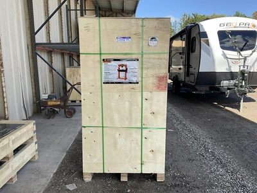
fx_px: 215
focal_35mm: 29
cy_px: 96
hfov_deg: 61.7
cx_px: 128
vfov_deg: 48.2
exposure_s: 1/534
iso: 25
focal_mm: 3
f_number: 1.8
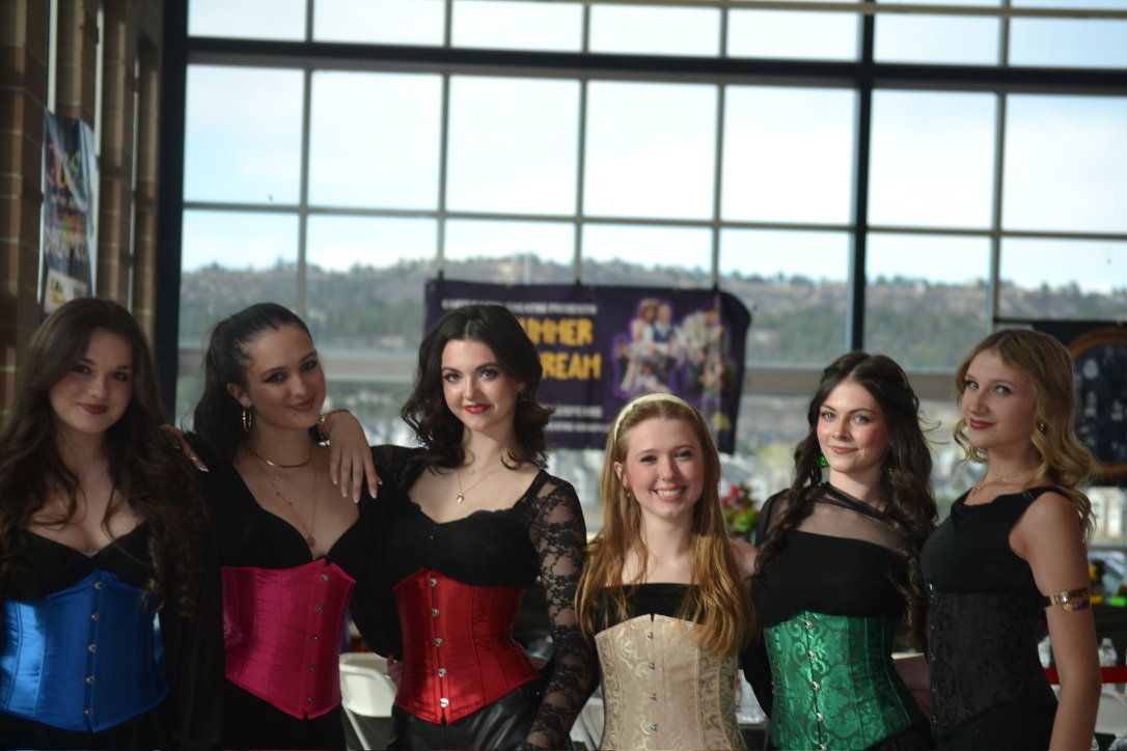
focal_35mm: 202
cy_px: 376
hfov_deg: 10.2
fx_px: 6339
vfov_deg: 6.8
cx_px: 564
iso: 100
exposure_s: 1/125
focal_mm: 135
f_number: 5
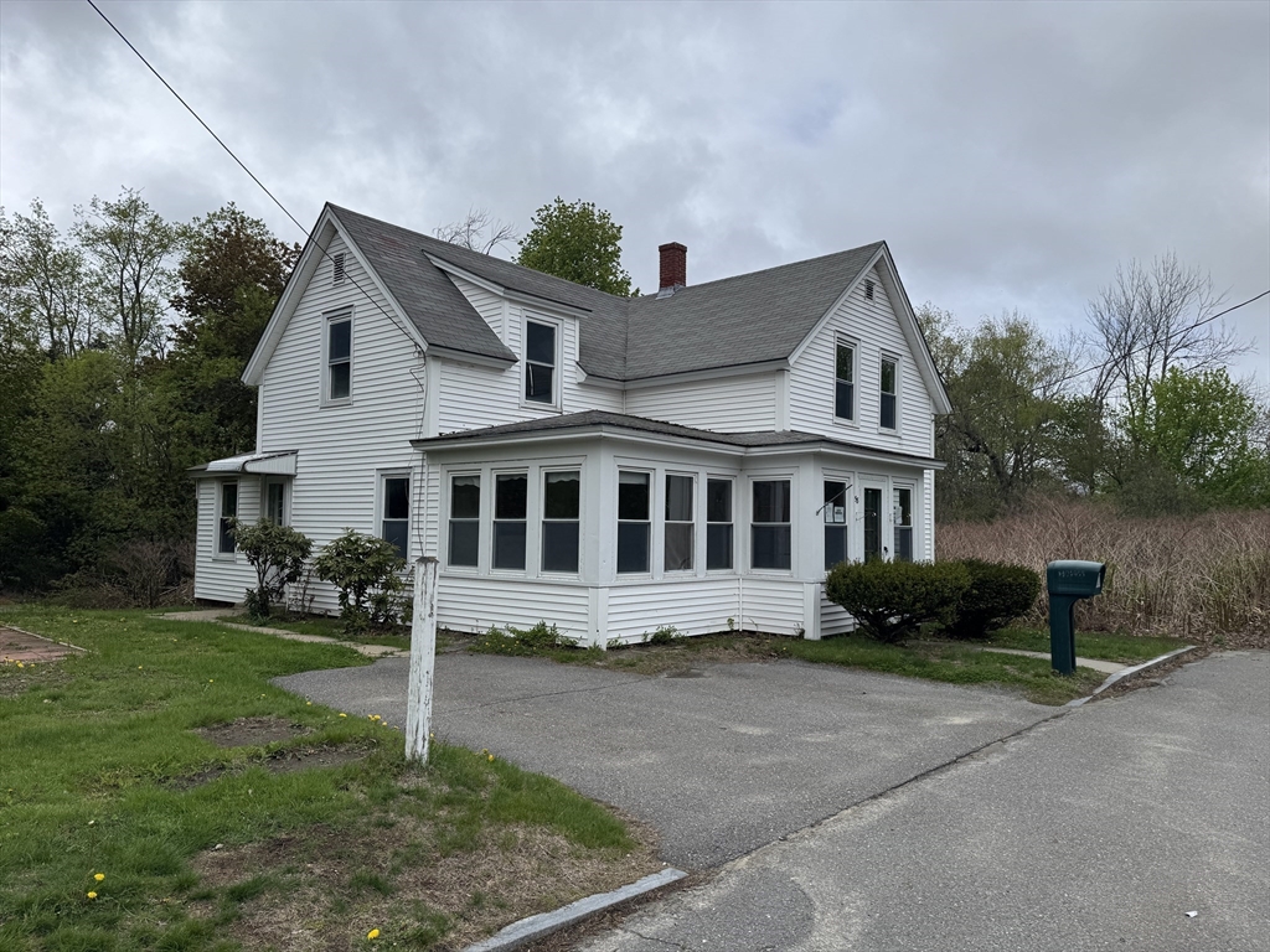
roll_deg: -0.9
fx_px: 881
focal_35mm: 24
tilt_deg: +2.6
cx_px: 635
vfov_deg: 56.8
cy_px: 476
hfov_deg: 71.6
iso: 80
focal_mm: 6.76
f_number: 1.78
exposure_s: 1/6410
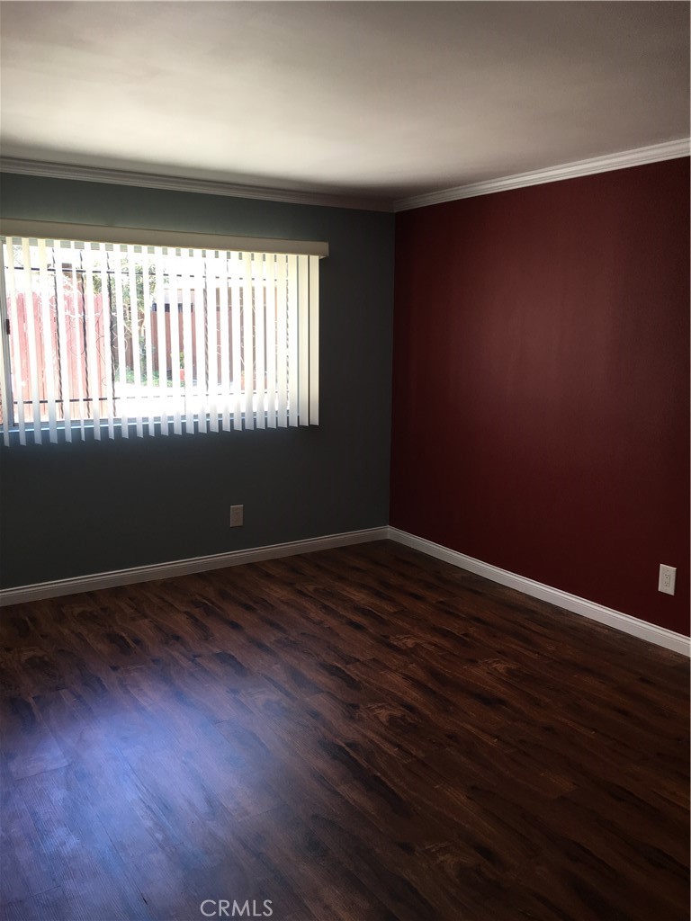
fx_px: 772
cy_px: 460
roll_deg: -0.5
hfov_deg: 48.2
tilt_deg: -8.6
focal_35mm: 29
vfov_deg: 61.7
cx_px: 346
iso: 32
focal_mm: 4.15
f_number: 2.2
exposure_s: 1/40
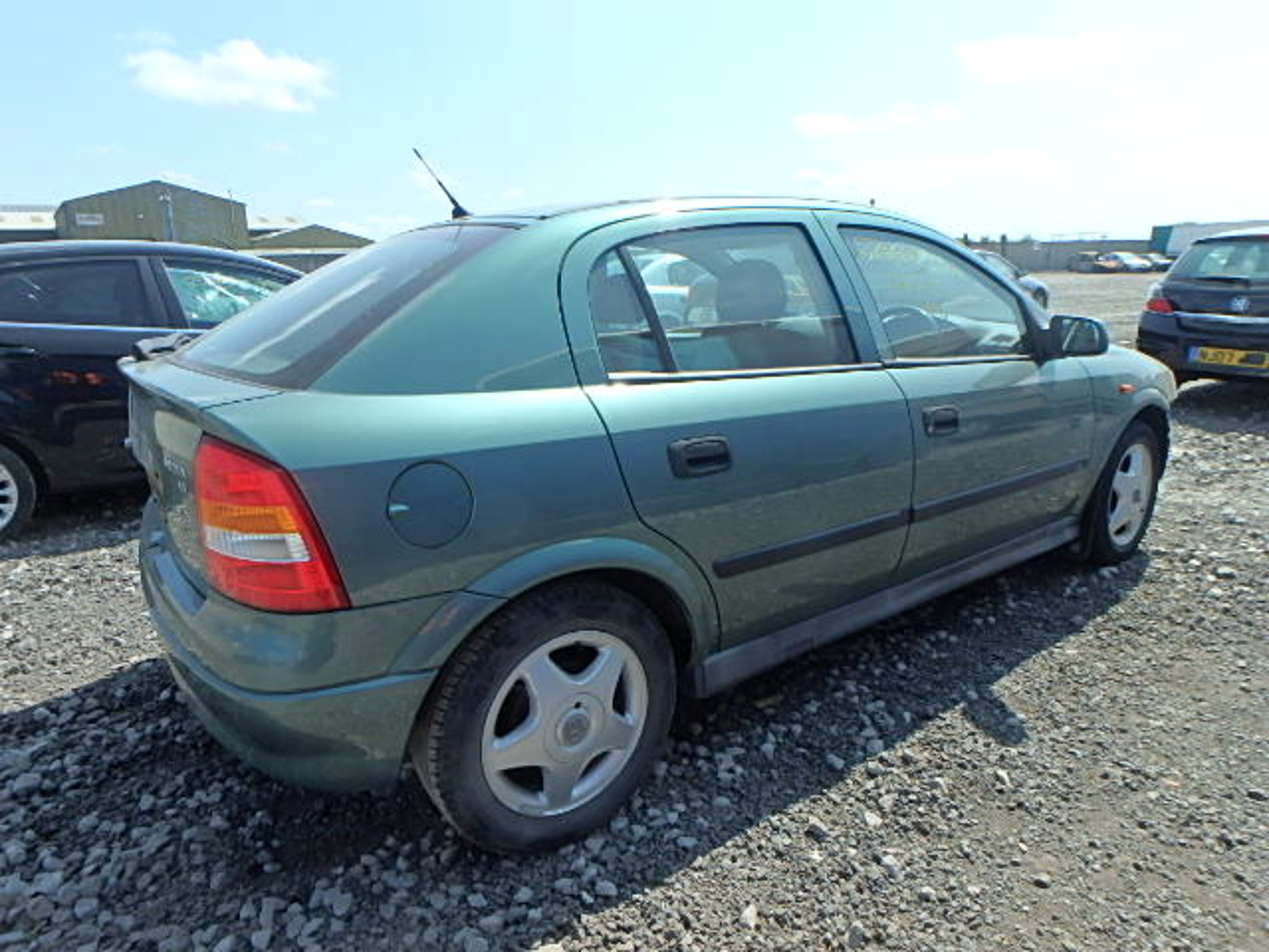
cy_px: 476
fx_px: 770
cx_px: 634
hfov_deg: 79.0
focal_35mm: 21
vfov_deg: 63.4
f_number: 6
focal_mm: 3.7
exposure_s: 1/400
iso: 125
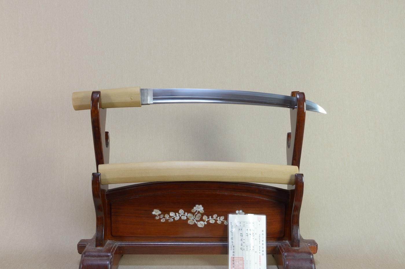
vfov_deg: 36.8
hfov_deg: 53.2
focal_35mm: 36
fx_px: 405
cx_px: 202
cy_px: 134
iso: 400
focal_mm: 24
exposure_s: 1/2
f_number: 11
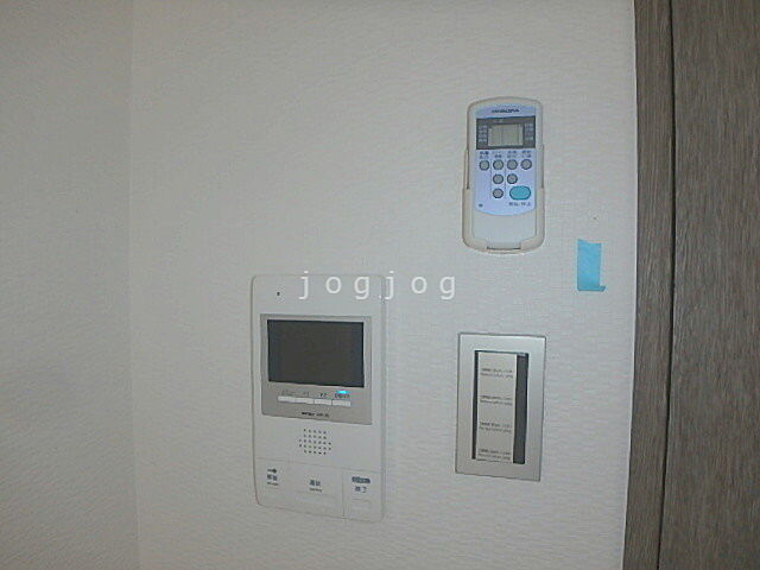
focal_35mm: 21
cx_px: 380
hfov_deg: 79.0
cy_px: 285
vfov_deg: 63.4
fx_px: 461
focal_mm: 3.7
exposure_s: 1/30
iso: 200
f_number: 3.5
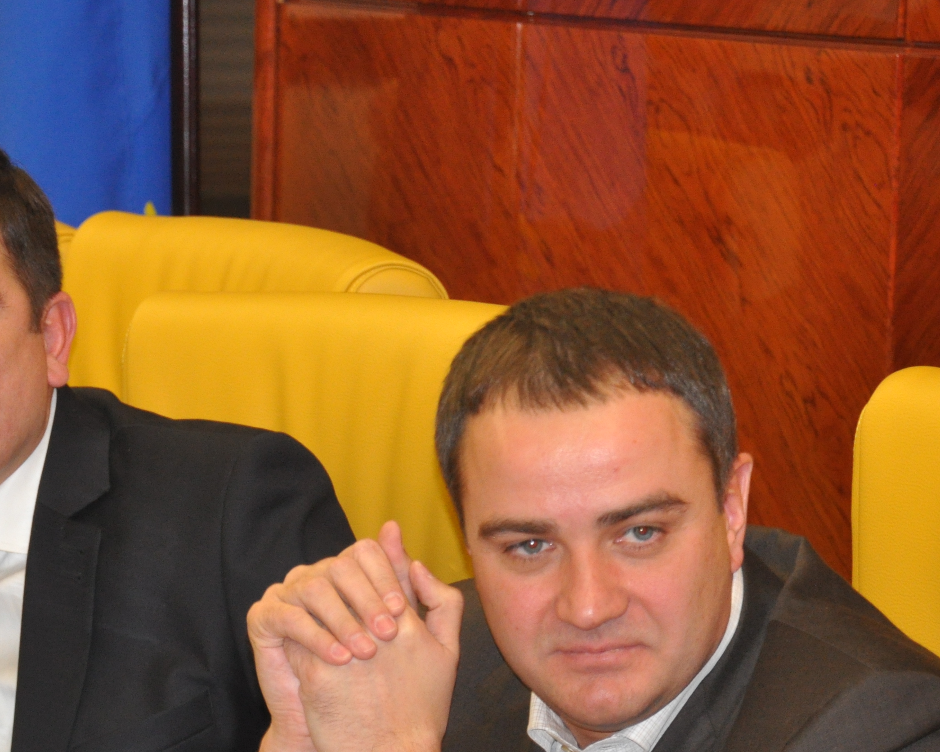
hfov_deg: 6.4
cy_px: 496
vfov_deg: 5.1
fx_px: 8429
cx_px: 214
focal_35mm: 303
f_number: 5.6
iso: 800
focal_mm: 105
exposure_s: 1/60
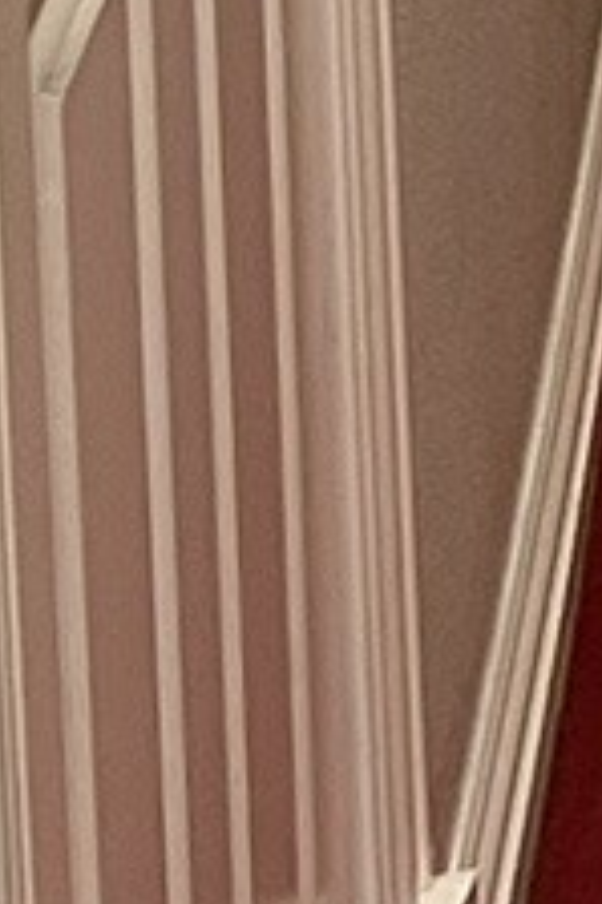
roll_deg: +0.1
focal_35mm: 247
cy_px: -1562
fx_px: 6205
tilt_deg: -7.2
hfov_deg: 4.5
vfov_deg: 7.6
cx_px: 3329
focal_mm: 5.7
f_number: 1.5
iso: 125
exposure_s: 1/60
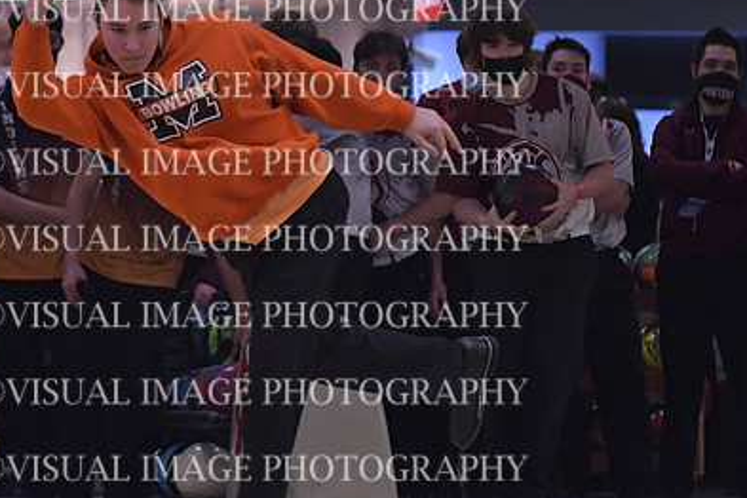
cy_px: 277
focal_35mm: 288
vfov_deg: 4.8
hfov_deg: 7.2
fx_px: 5976
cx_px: 253
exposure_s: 1/1000
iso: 5000
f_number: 2.8
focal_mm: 130
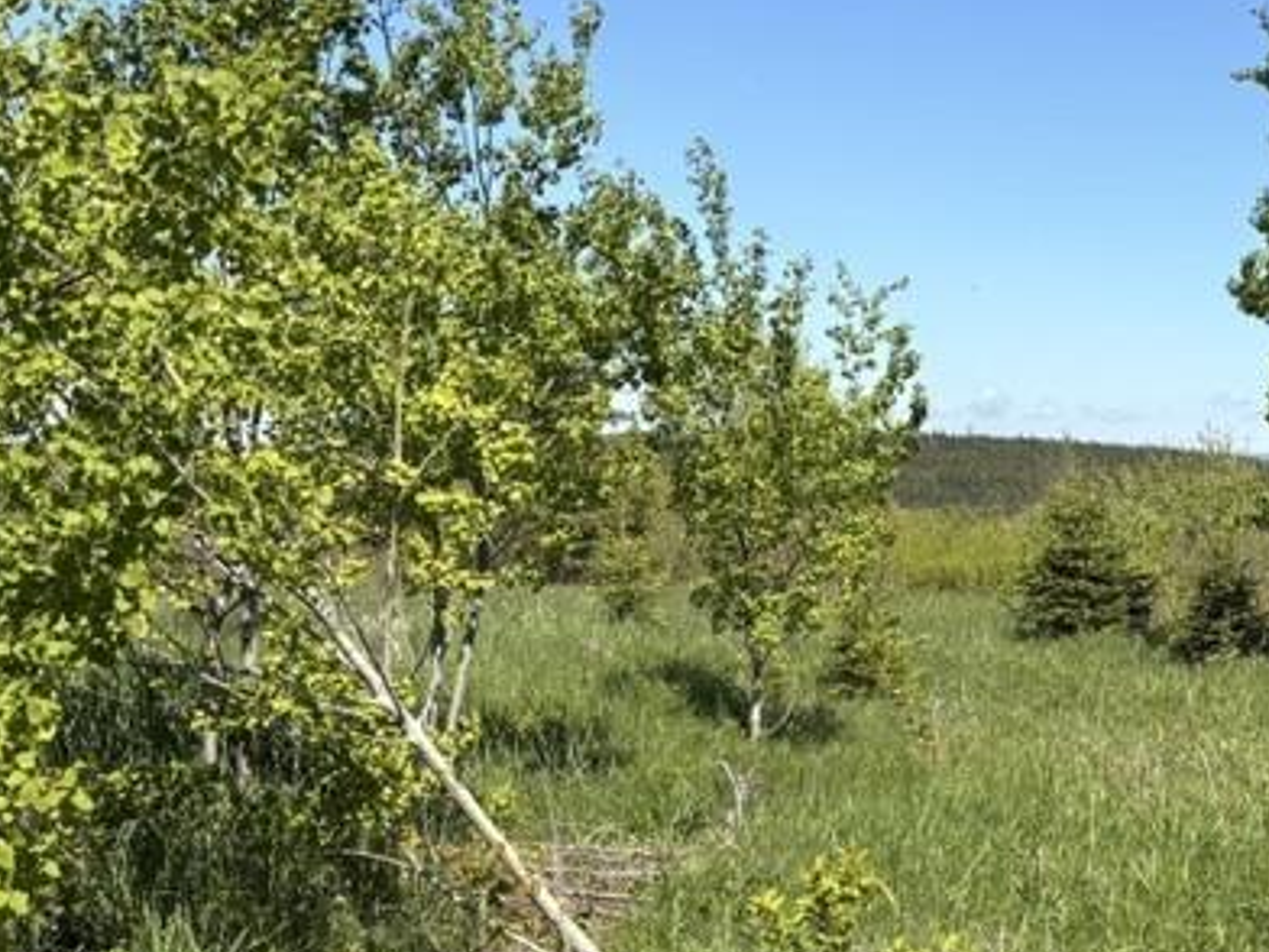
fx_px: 2493
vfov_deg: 21.6
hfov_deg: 26.2
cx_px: 1411
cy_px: 586
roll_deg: -0.6
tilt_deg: -0.9
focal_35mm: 68
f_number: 1.6
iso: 50
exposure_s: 1/2865
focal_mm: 5.96
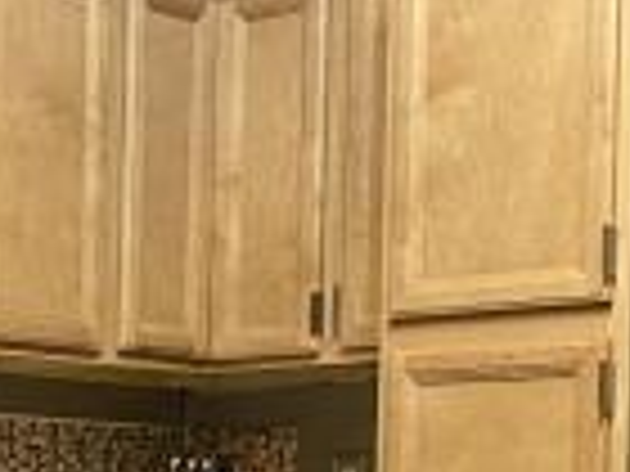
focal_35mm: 119
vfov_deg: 12.1
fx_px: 2166
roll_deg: -0.6
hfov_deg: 16.0
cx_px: -99
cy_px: 634
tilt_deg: -2.3
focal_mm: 4.25
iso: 500
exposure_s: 1/60
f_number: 1.8
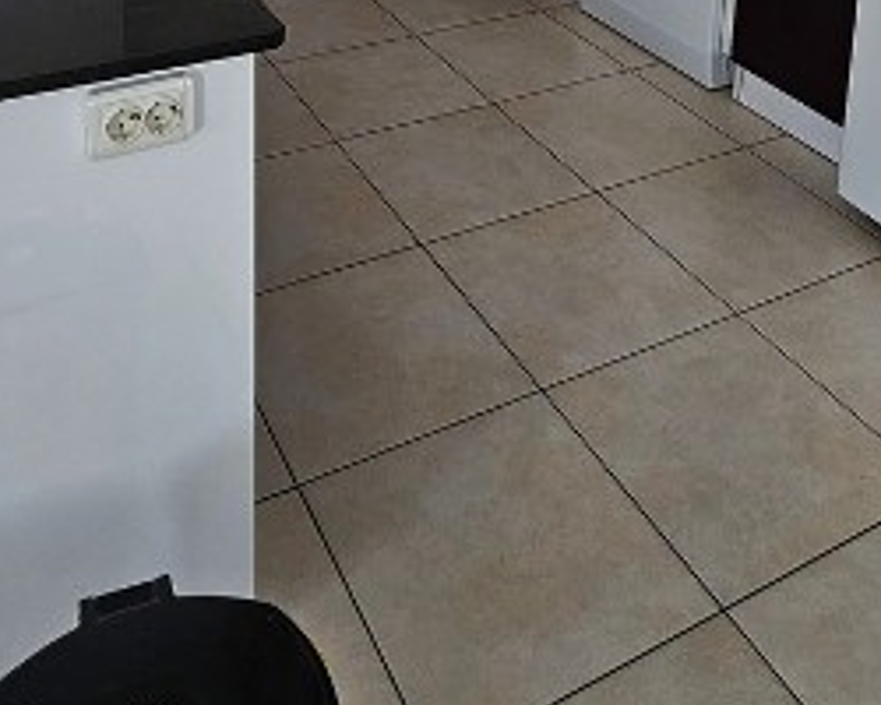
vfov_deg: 29.0
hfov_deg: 46.8
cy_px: -268
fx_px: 1017
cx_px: 437
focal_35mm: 39
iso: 100
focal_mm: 2.2
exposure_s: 1/50
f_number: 2.2
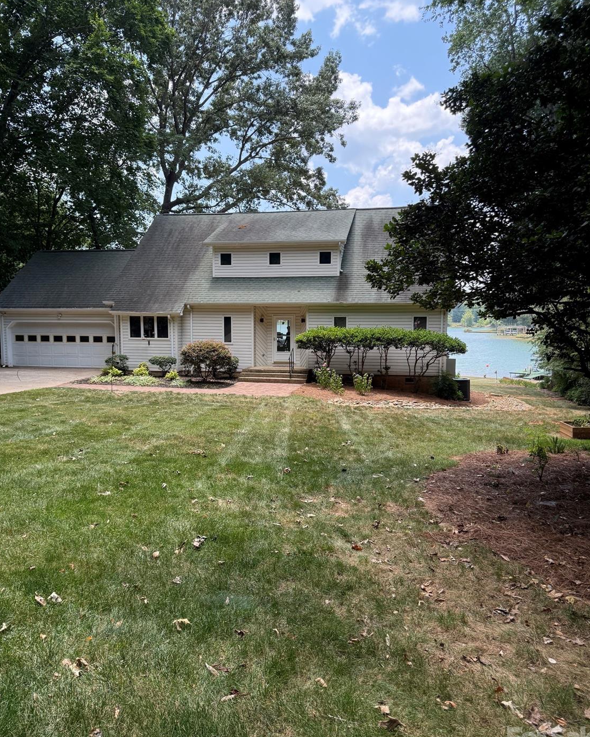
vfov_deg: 66.0
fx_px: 568
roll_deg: -1.1
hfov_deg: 54.9
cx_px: 296
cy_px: 377
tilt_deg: -5.4
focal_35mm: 26
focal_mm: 6.76
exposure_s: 1/955
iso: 100
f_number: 1.78
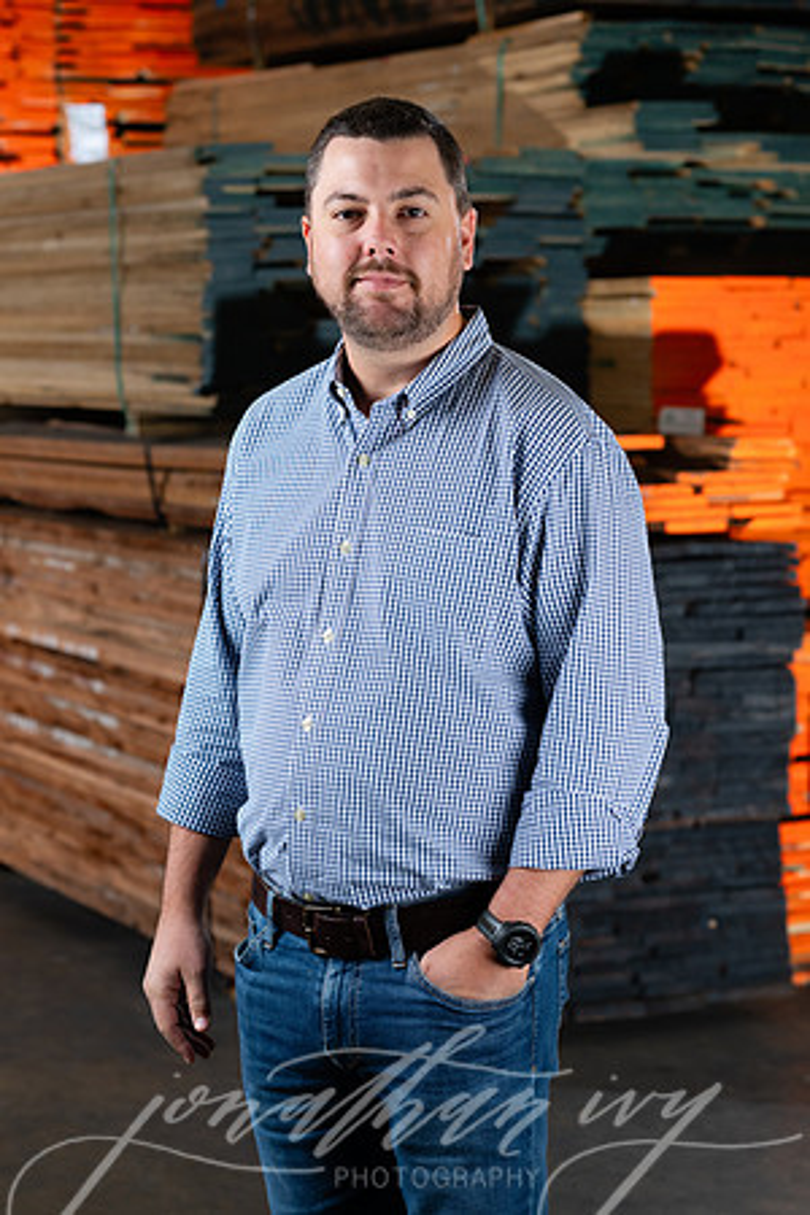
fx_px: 2869
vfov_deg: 23.9
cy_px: 608
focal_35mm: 85
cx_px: 405
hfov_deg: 16.1
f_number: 5.6
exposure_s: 1/60
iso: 400
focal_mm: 85
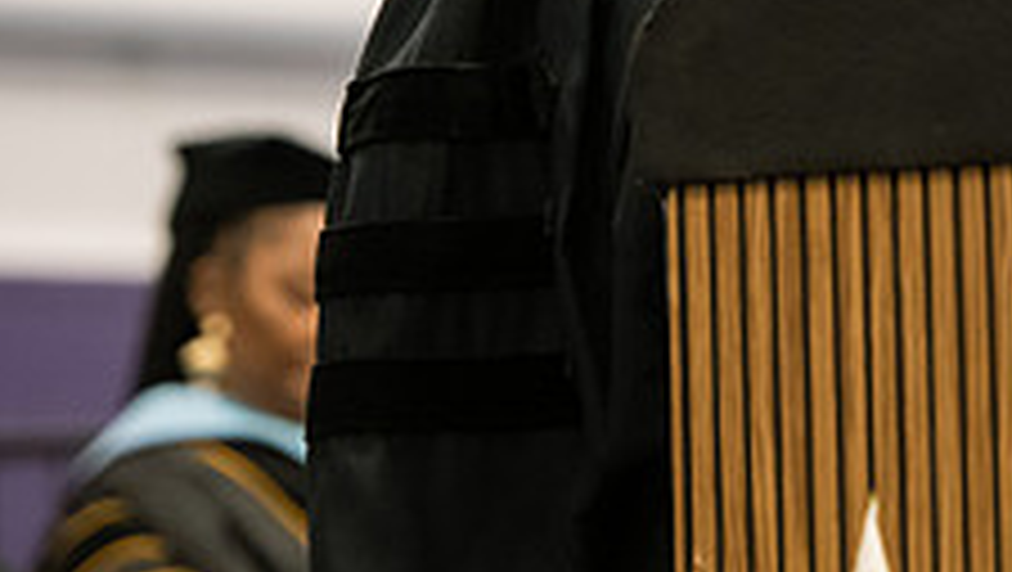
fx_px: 10877
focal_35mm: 405
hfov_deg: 5.3
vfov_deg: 3.0
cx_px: 1012
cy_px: -241
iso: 3200
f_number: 3.5
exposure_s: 1/200
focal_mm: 150
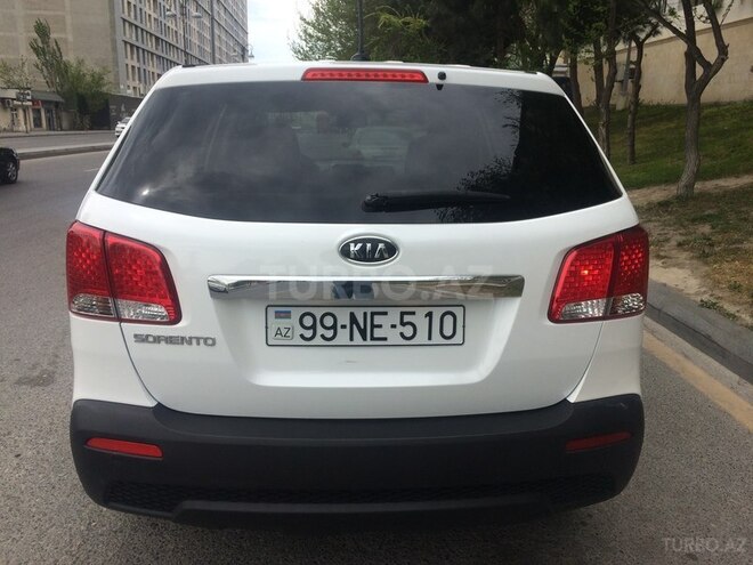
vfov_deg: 48.2
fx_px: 631
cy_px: 282
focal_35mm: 29
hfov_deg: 61.7
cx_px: 376
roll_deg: -2.3
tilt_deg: -14.6
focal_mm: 4.15
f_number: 2.2
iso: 32
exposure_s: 1/1172
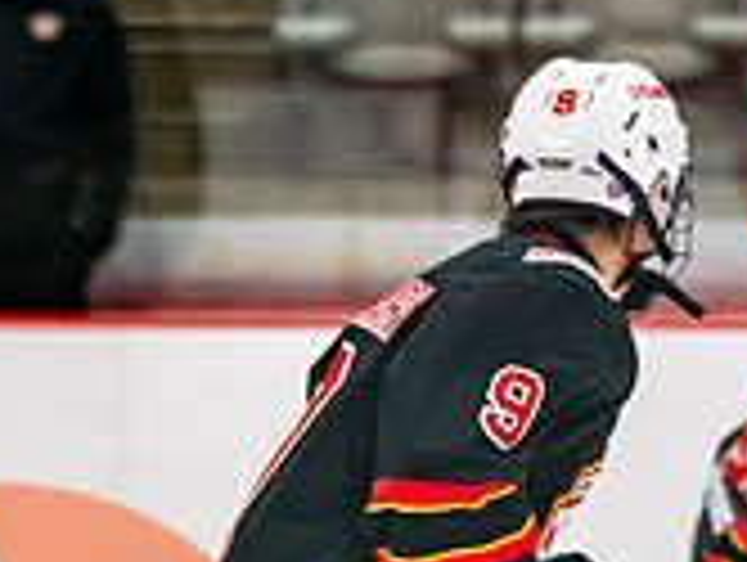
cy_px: 934
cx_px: 495
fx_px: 13356
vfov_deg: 2.4
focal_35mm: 618
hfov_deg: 3.2
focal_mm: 110
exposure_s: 1/640
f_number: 2.8
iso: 640
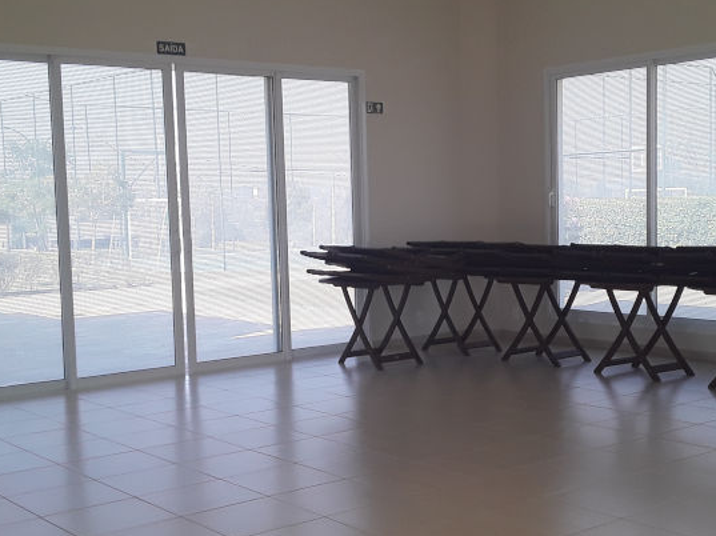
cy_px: 274
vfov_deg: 28.0
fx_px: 1075
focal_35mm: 52
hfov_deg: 36.8
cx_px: 412
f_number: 2.2
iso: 40
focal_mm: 3.3
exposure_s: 1/202
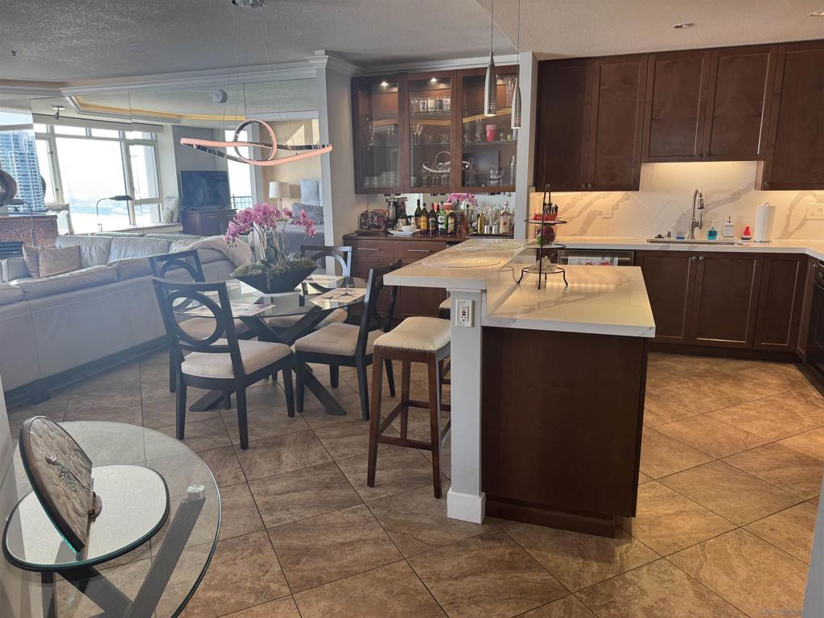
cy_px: 309
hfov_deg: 71.6
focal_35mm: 24
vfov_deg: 56.8
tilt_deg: -12.6
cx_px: 412
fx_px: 571
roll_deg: +0.6
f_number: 1.78
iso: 125
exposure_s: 1/120
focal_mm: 6.76
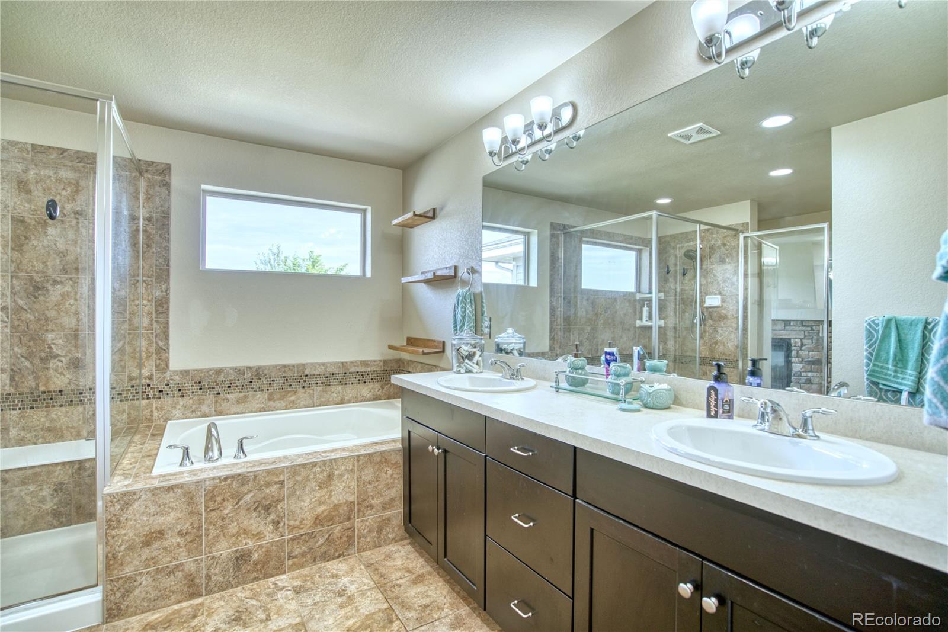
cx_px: 474
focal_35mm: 16
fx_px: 421
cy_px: 316
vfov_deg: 73.8
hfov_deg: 96.7
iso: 500
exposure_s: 1/80
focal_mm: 16
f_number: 4.5
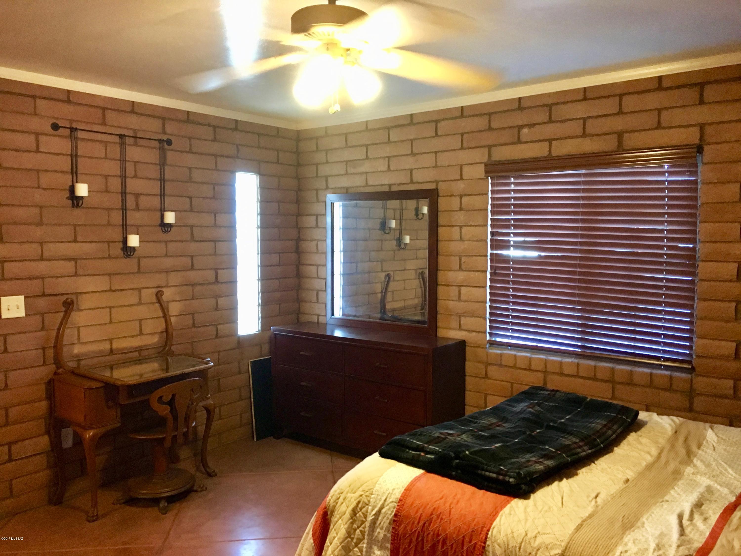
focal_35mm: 29
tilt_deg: -3.1
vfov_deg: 48.2
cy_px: 278
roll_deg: +0.3
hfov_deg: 61.7
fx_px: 621
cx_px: 370
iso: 250
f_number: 2.2
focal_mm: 4.15
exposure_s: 1/15
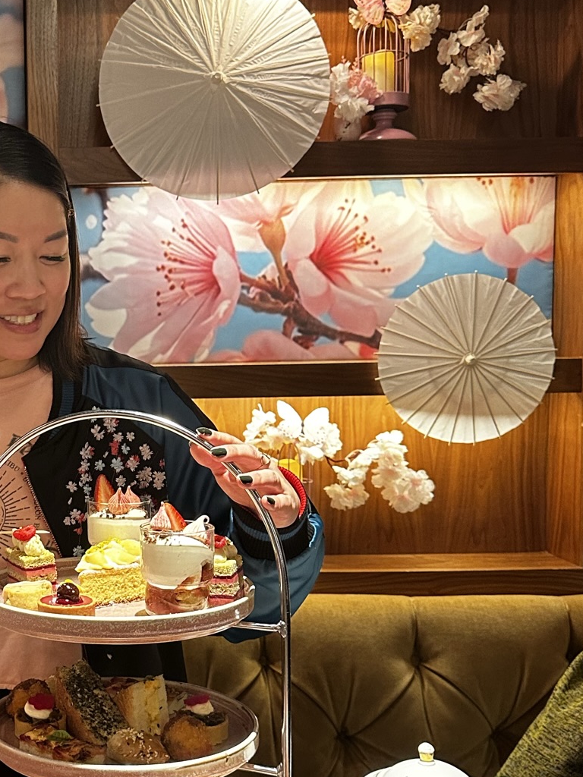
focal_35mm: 48
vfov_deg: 39.6
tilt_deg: -5.7
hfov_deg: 28.7
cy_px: 432
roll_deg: +1.1
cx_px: 24
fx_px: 1078
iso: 400
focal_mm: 6.86
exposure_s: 1/60
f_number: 1.78
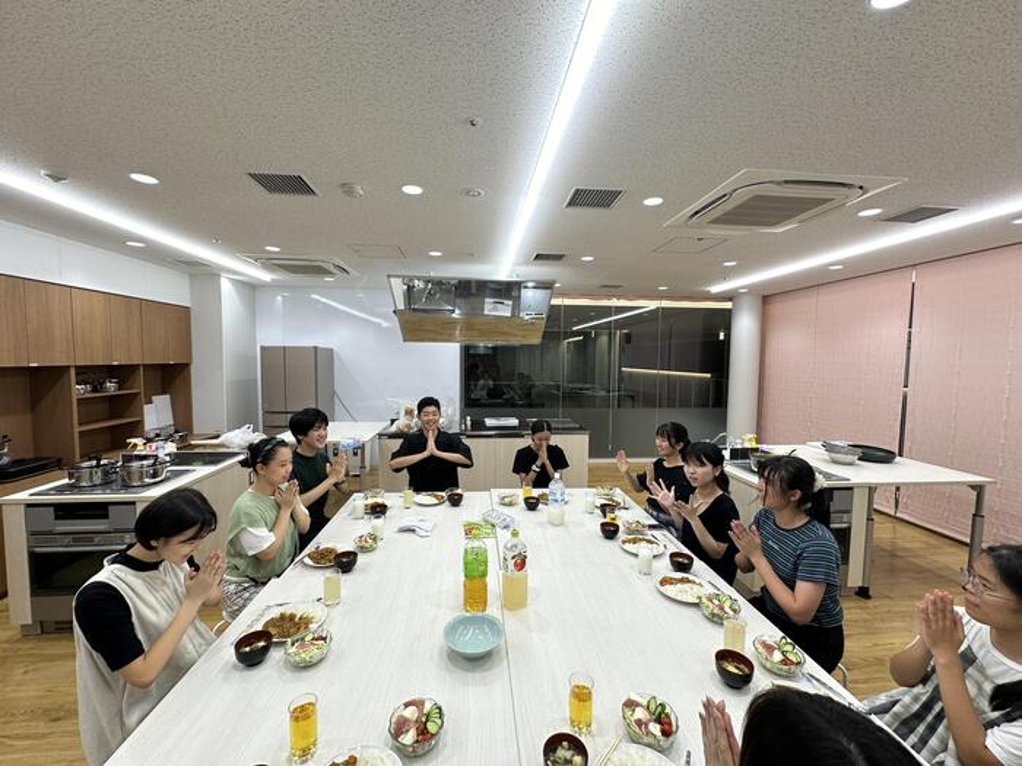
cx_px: 511
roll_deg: -0.9
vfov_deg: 85.7
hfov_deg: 102.1
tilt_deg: -3.4
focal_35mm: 14
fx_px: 413
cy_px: 383
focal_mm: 2.22
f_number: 2.2
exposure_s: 1/120
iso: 80
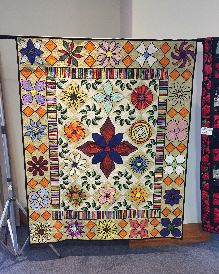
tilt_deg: -11.3
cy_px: 143
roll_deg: +0.5
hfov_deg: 47.1
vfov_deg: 57.2
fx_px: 251
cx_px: 111
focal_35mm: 31
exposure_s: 1/25
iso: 250
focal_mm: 4.15
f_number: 2.2
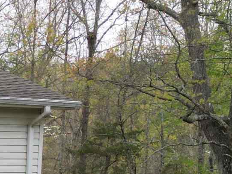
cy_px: 358
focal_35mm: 136
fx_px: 912
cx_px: -140
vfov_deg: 10.0
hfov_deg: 13.5
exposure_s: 1/500
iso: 200
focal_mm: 6.72
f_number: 1.7
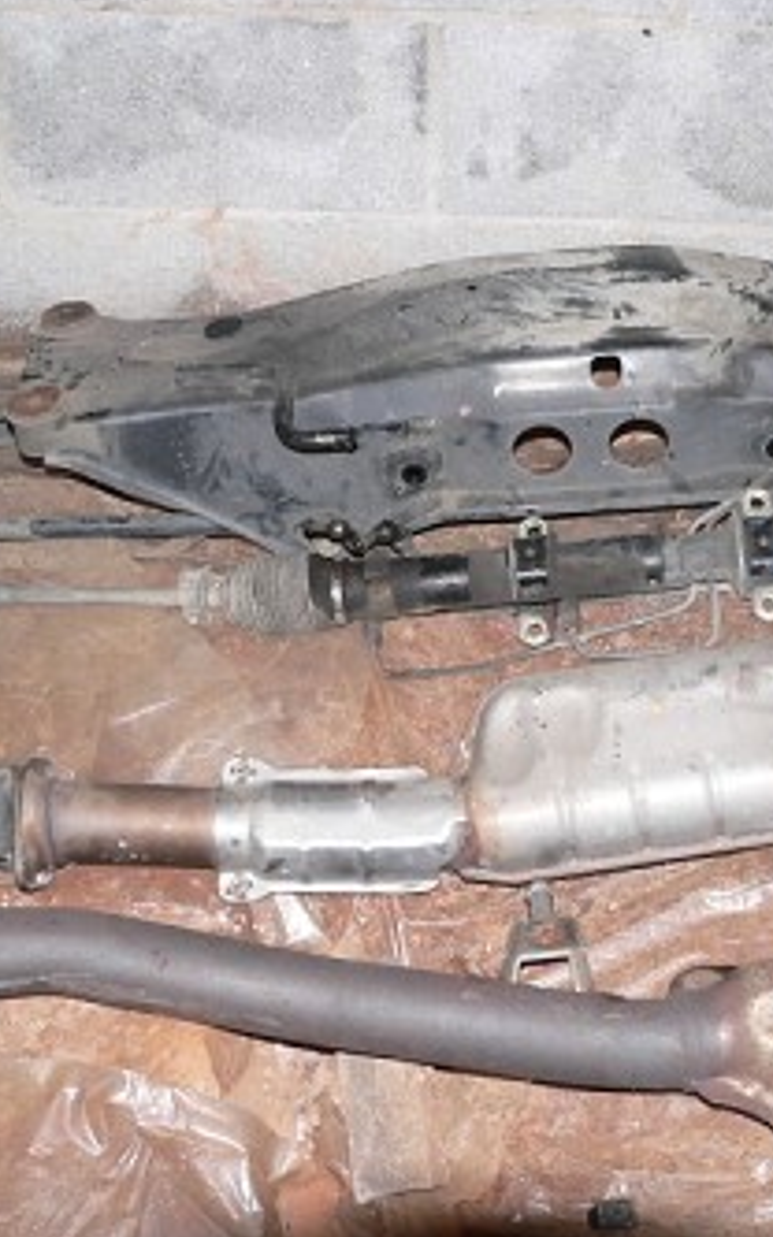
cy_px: 579
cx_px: 531
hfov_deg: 23.4
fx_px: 1855
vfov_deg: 36.9
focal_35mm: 55
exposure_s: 1/60
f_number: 2.8
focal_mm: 6
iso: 100
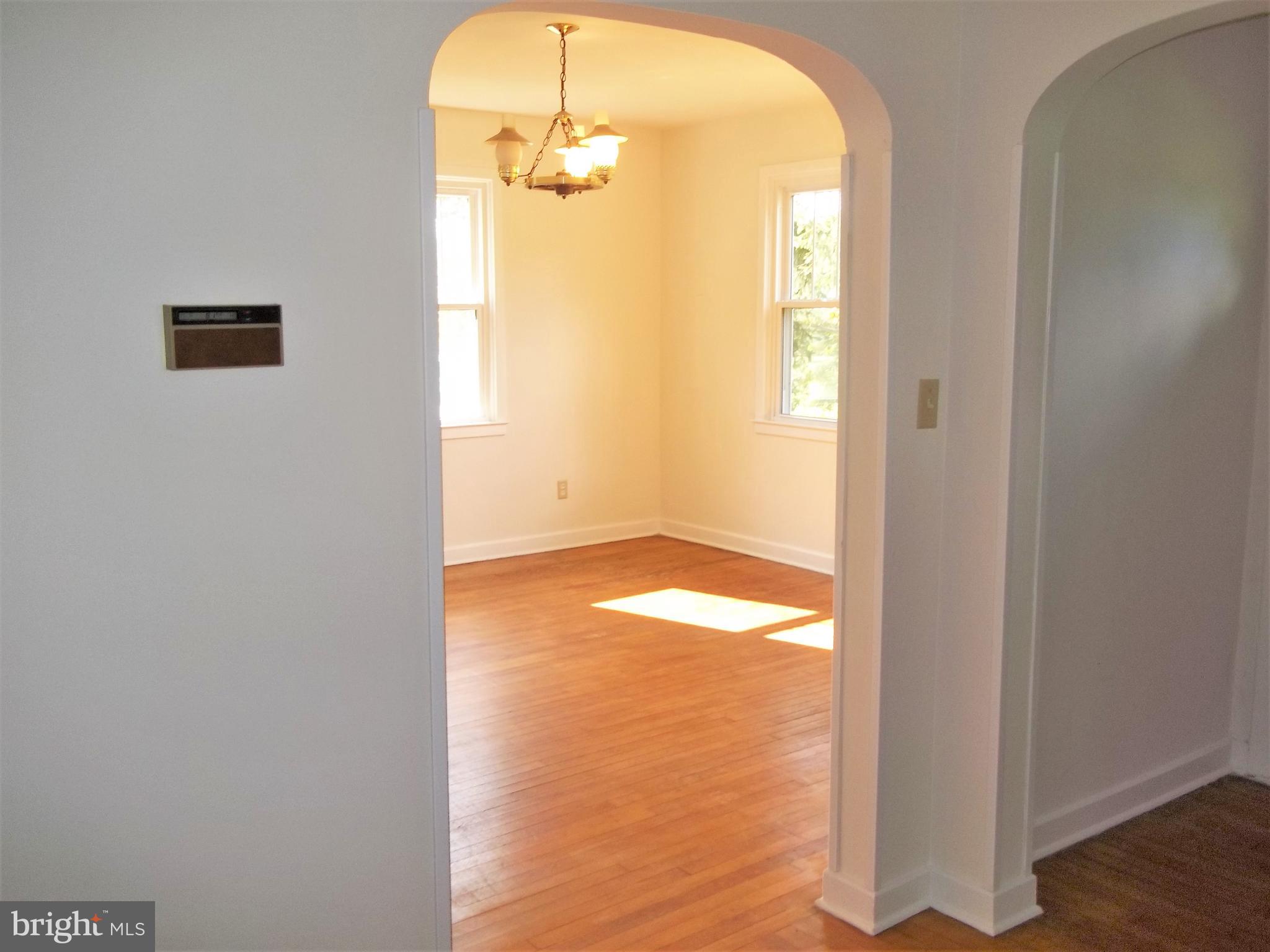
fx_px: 1174
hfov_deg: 56.8
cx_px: 635
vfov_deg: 44.2
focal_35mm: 32
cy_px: 476
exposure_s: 1/40
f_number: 2.9
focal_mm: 5.7
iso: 80
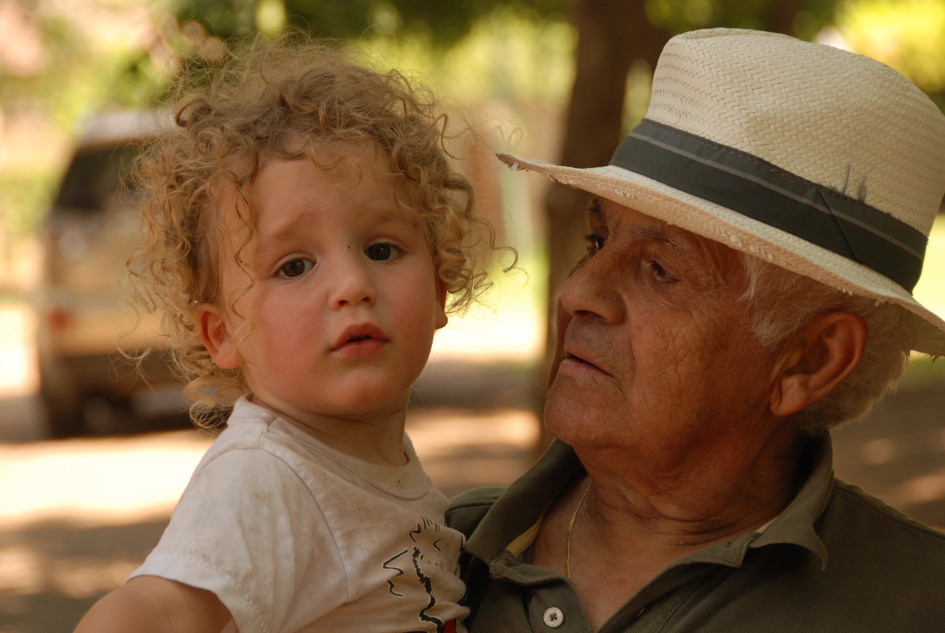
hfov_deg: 12.2
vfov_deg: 8.2
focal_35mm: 169
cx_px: 470
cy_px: 305
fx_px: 4429
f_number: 5.6
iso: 250
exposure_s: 1/160
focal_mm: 105
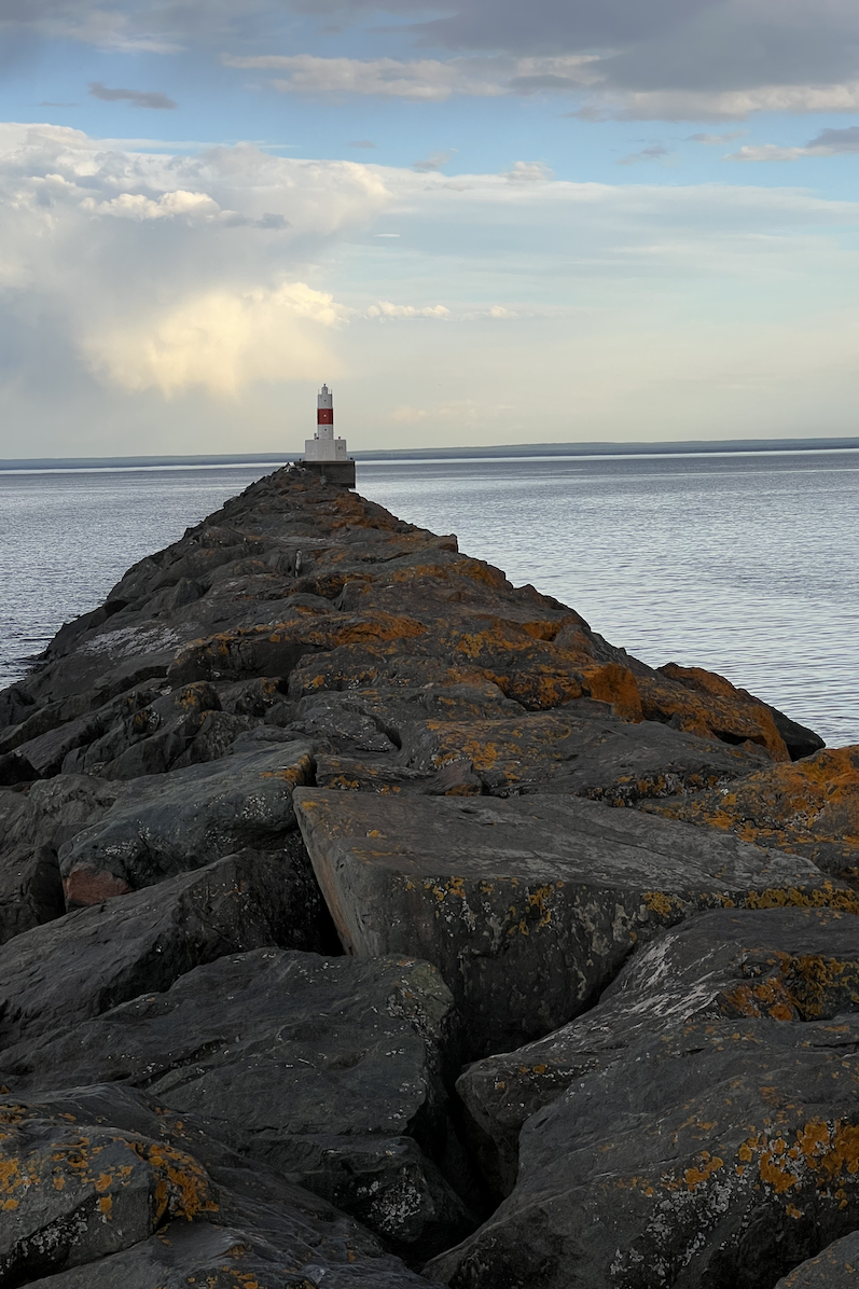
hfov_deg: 16.8
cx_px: 396
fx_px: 2900
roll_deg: +2.2
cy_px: 646
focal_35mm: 81
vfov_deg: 25.1
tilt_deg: -3.9
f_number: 2.8
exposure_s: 1/506
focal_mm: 9
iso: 32
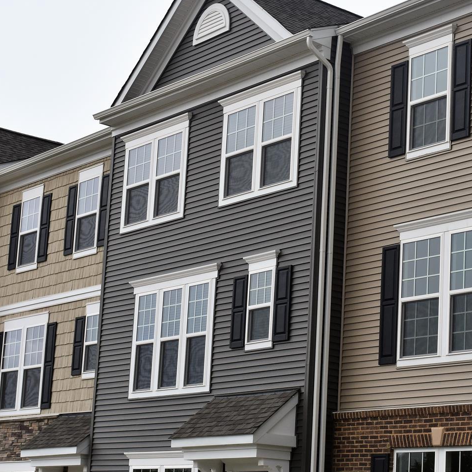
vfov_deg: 20.4
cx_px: 338
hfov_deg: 20.3
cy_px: 289
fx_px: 1310
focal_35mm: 85
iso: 360
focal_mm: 31
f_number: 8
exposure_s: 1/500
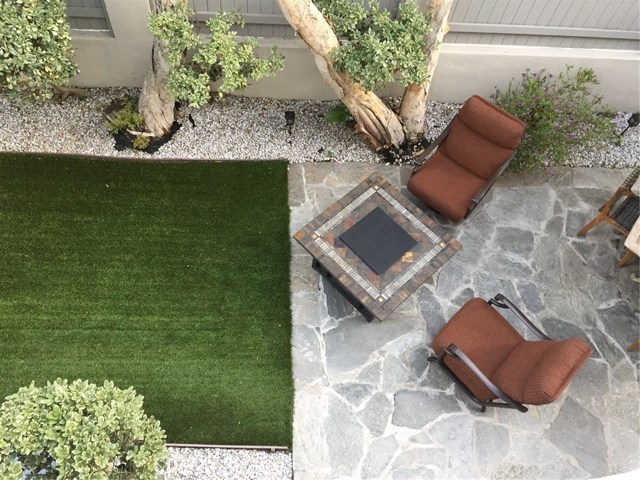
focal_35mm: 29
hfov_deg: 61.7
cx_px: 320
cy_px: 240
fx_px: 536
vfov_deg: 48.2
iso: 50
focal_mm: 4.15
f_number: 2.2
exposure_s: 1/30
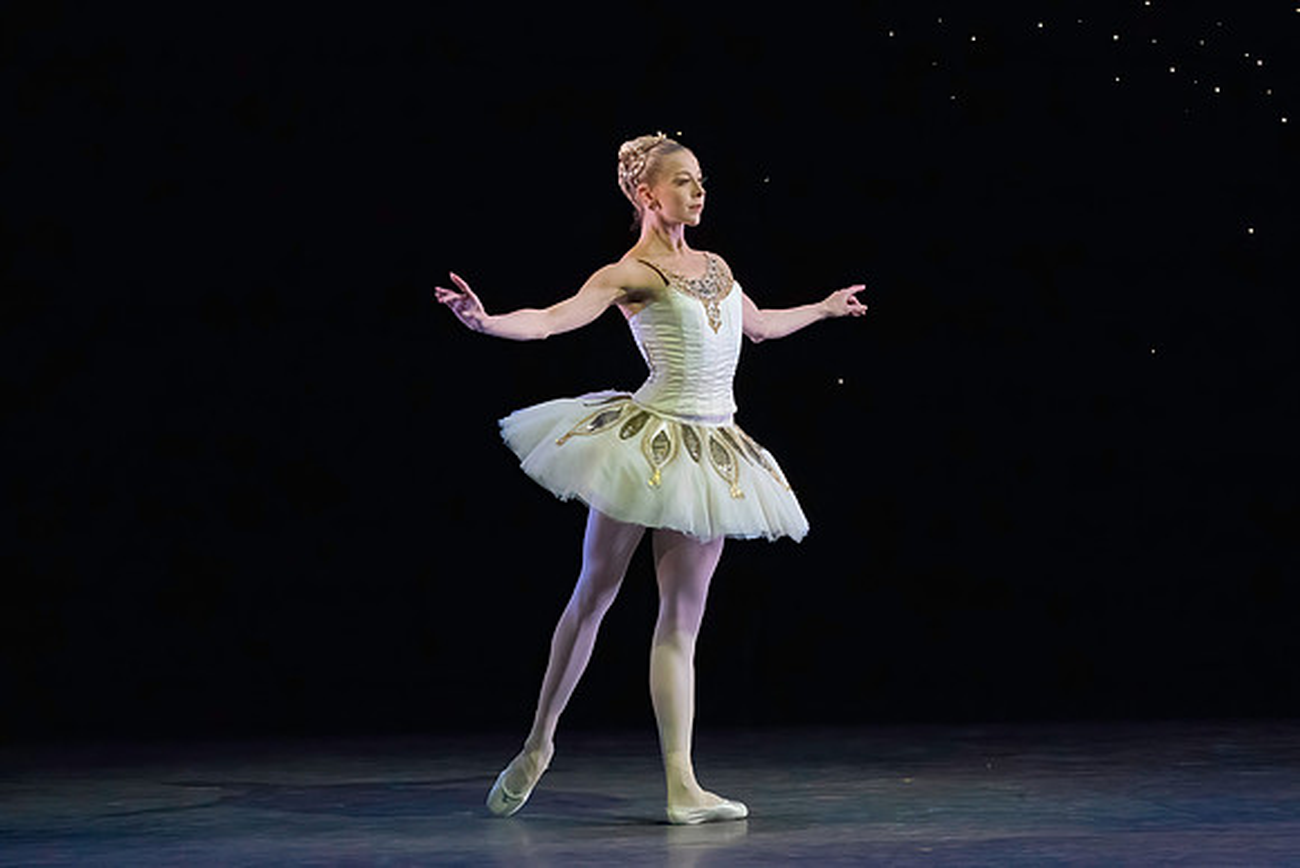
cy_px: 396
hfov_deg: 4.4
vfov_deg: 2.9
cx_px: 811
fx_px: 17087
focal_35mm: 473
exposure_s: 1/400
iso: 20000
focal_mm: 379
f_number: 9
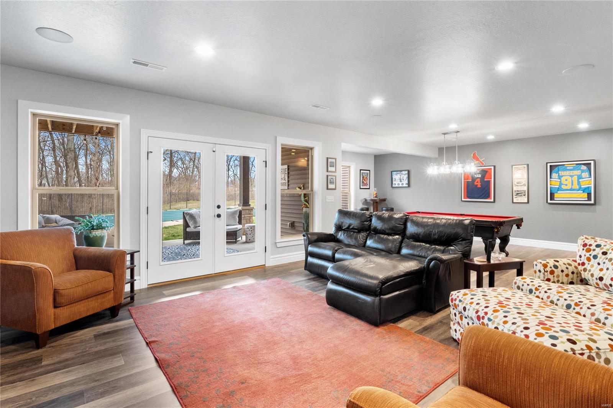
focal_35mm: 18
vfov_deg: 67.4
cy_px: 204
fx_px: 306
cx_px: 306
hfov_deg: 90.0
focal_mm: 9
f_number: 10
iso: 400
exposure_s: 1.3
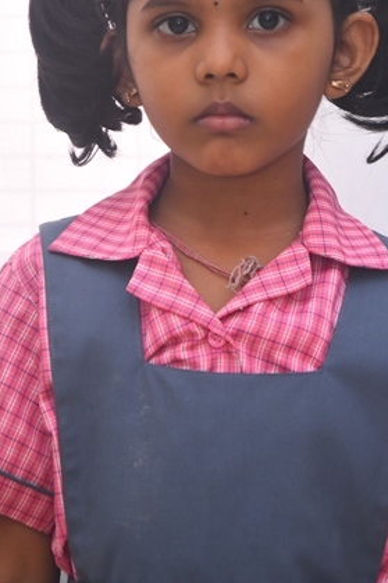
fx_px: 3895
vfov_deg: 8.6
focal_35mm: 241
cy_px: 200
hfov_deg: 5.7
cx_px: 197
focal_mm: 105
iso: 1000
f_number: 6.3
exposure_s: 1/125
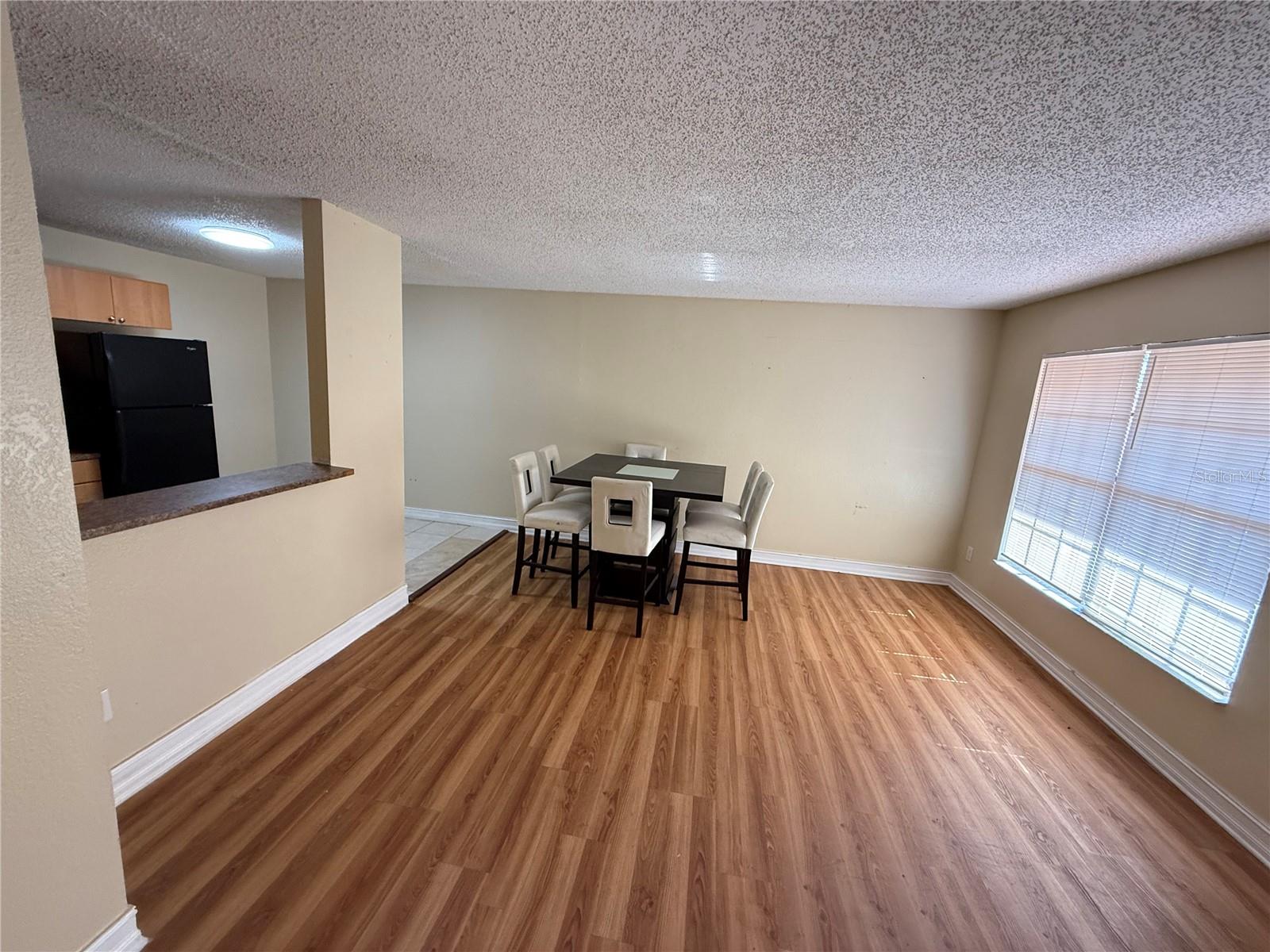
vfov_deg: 85.7
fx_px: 514
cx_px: 635
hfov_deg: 102.1
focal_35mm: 14
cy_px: 476
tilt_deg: -11.3
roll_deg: -5.3
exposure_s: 1/89
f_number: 2.2
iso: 400
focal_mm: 2.22
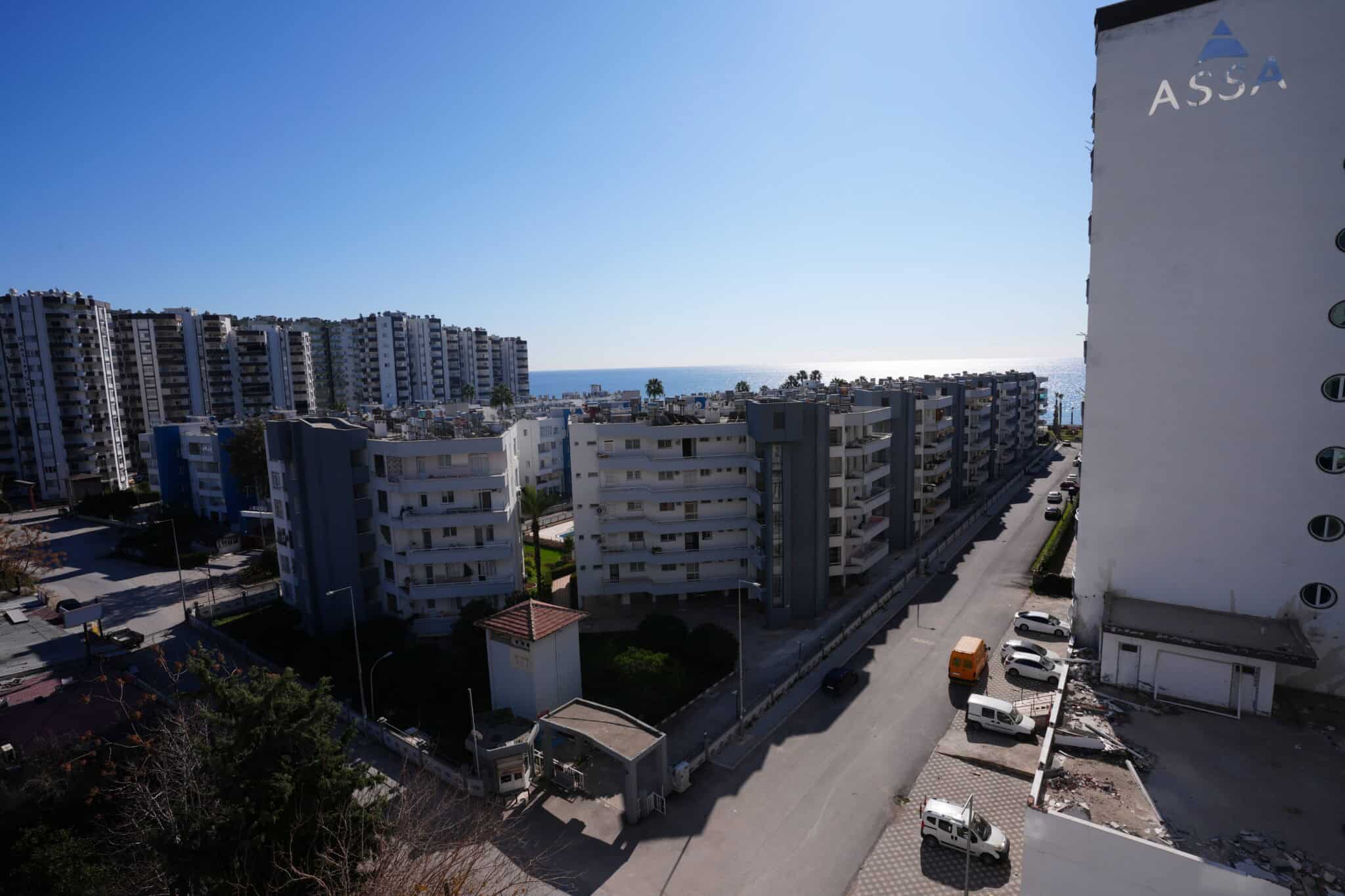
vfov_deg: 67.4
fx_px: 672
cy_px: 448
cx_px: 672
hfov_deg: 90.0
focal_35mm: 18
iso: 100
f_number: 10
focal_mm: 18
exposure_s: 1/320
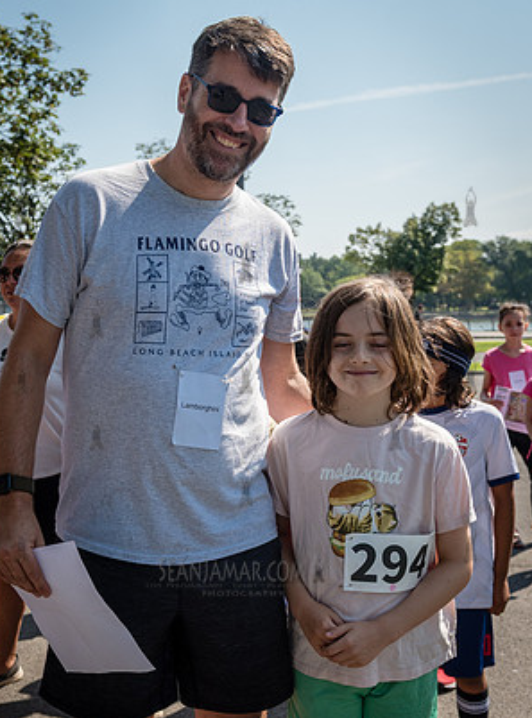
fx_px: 1074
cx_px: 208
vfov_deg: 37.0
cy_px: 374
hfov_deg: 27.7
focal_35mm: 52
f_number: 5
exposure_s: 1/1600
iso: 400
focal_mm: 32
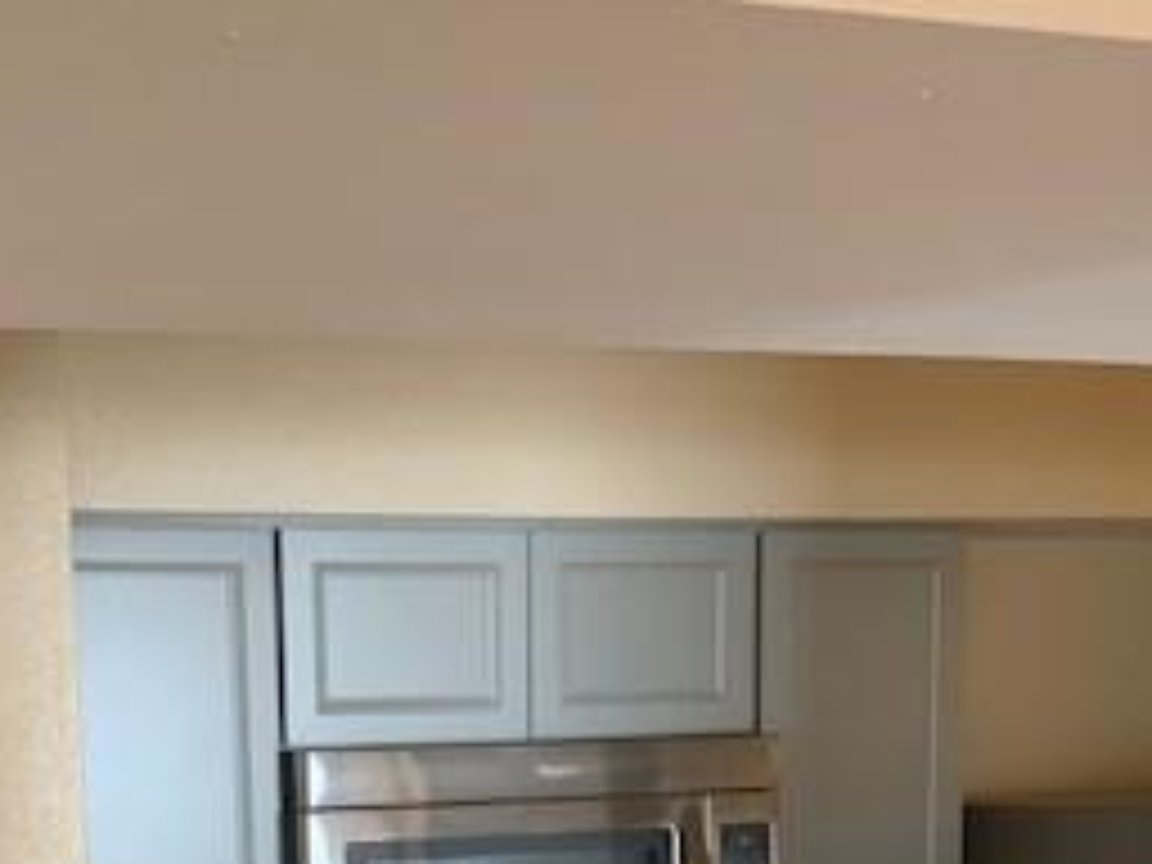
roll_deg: +2.5
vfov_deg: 20.9
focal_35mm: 65
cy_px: 1076
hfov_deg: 29.7
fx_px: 2163
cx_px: 454
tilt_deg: -9.2
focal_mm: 4.25
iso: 400
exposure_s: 1/60
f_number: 1.8
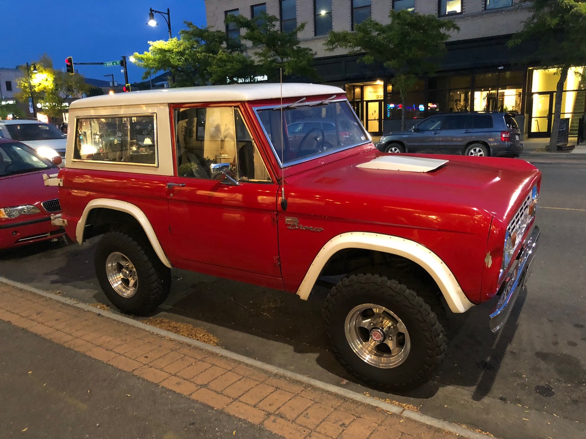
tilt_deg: -12.2
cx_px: 293
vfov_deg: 49.7
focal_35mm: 28
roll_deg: +2.2
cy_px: 220
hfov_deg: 63.4
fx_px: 474
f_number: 1.8
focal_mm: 4
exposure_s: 1/4
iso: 125
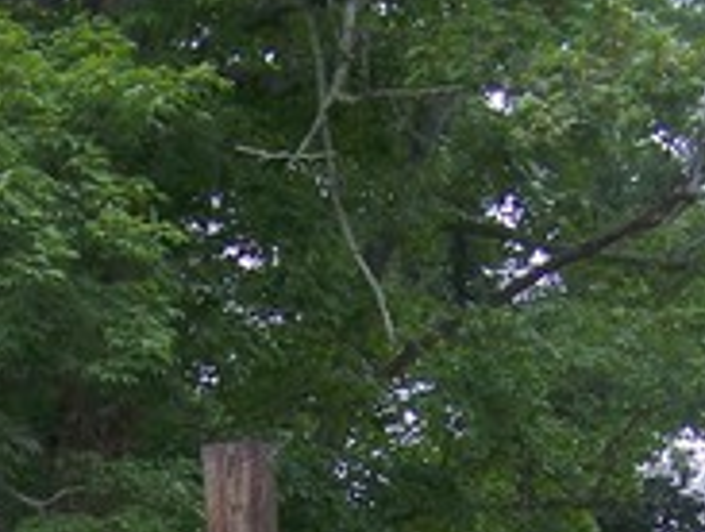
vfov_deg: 10.2
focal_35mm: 134
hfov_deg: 14.6
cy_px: 1099
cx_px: 187
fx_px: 2734
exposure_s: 1/125
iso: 64
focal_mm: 6.7
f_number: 2.8
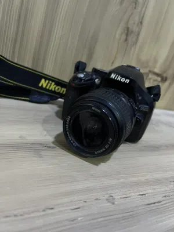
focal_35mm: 26
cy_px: 116
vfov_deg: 67.3
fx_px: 174
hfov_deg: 53.1
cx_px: 87
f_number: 1.5
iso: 500
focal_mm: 5.7
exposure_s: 1/50
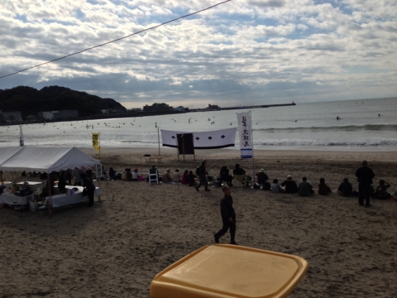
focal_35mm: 33
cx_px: 198
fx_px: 378
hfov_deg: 55.4
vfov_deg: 42.9
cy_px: 149
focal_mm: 4.13
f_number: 2.4
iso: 50
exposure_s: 1/3623
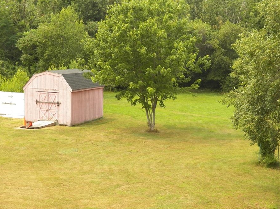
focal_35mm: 63
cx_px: 140
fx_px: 509
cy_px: 103
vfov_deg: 23.3
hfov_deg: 30.7
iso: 125
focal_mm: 11.2
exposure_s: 1/400
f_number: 4
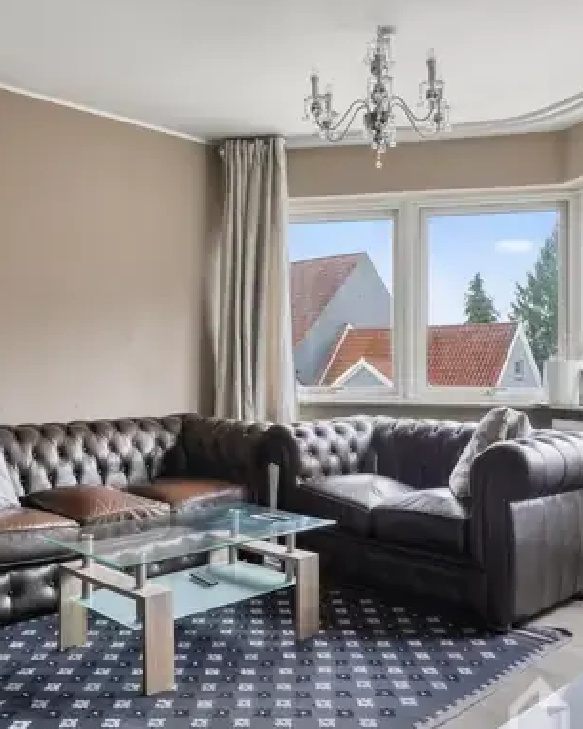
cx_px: 281
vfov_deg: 52.8
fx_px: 733
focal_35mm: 34
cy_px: 369
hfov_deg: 43.4
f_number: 9
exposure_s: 1/8
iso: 320
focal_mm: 23
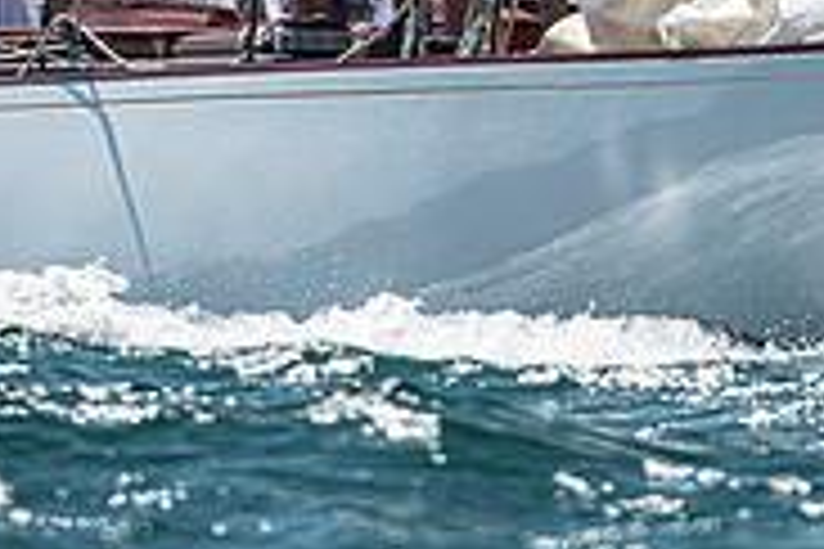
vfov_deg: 0.8
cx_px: 563
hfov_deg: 1.1
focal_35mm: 1806
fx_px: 41334
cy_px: -254
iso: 400
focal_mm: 380
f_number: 5.6
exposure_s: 1/3200
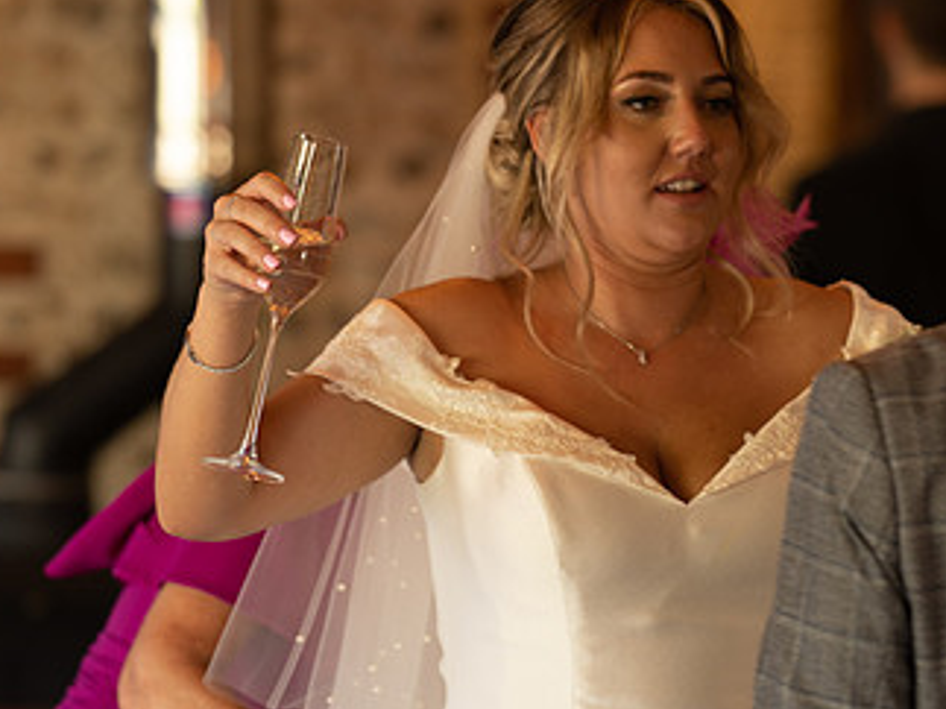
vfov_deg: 5.7
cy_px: 409
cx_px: 641
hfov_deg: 7.6
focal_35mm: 262
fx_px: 7157
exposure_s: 1/40
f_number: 2.2
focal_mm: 135
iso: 125
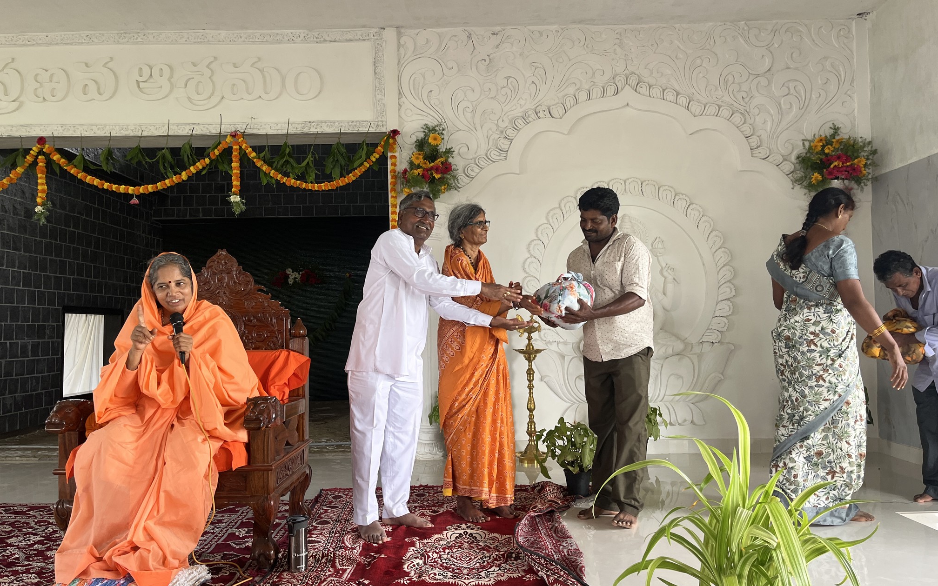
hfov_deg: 66.5
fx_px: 716
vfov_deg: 44.5
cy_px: 298
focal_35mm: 28
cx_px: 468
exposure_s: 1/109
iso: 125
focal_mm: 5.1
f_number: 1.6
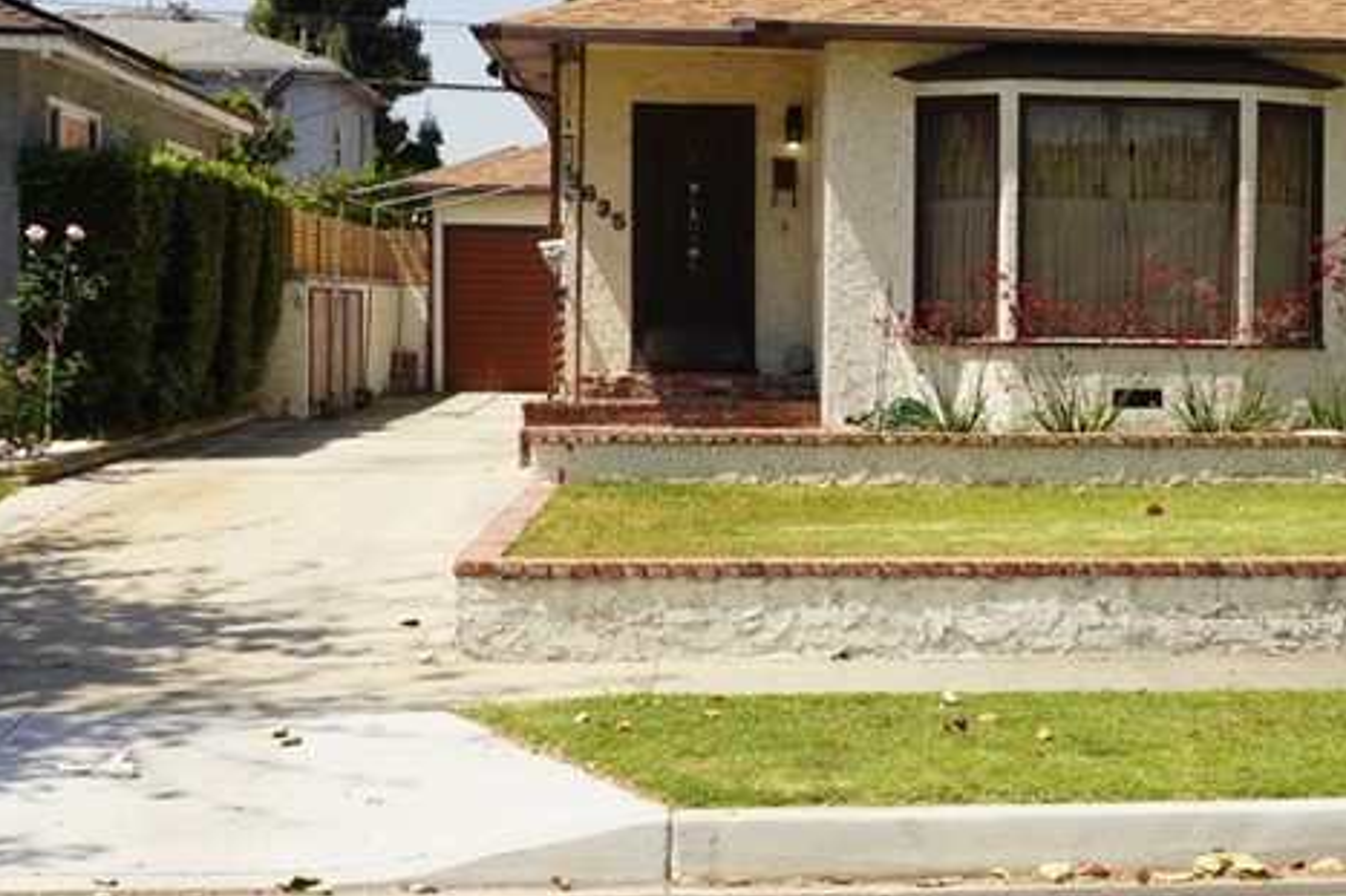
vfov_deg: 19.7
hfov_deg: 28.6
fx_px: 2582
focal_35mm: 69
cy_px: 408
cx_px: 1078
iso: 400
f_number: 8
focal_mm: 21
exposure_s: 1/800
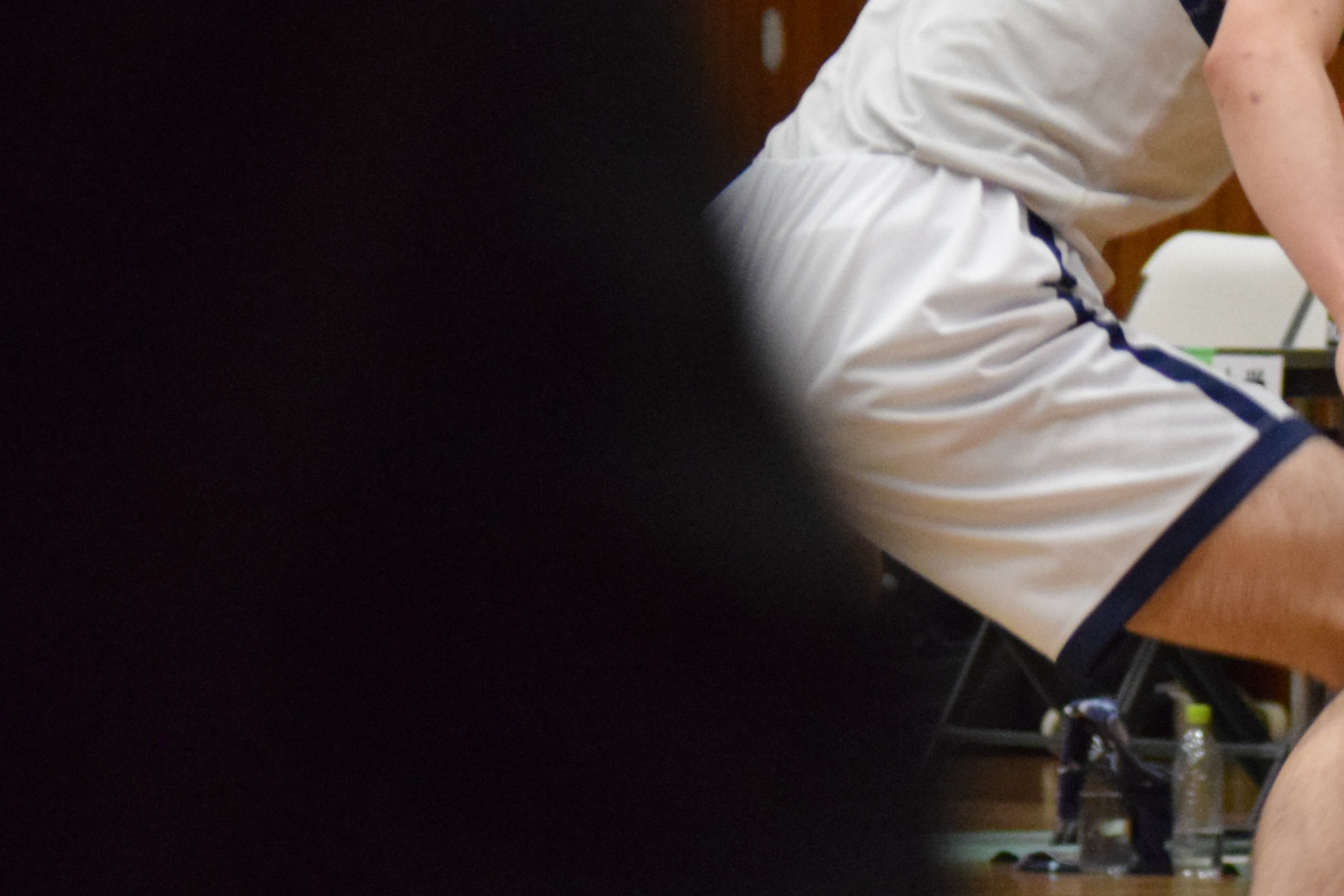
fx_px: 14971
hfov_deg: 5.1
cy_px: 46
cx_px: 1869
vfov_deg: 3.4
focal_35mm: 401
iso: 3200
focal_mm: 92
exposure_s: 1/160
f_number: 4.2
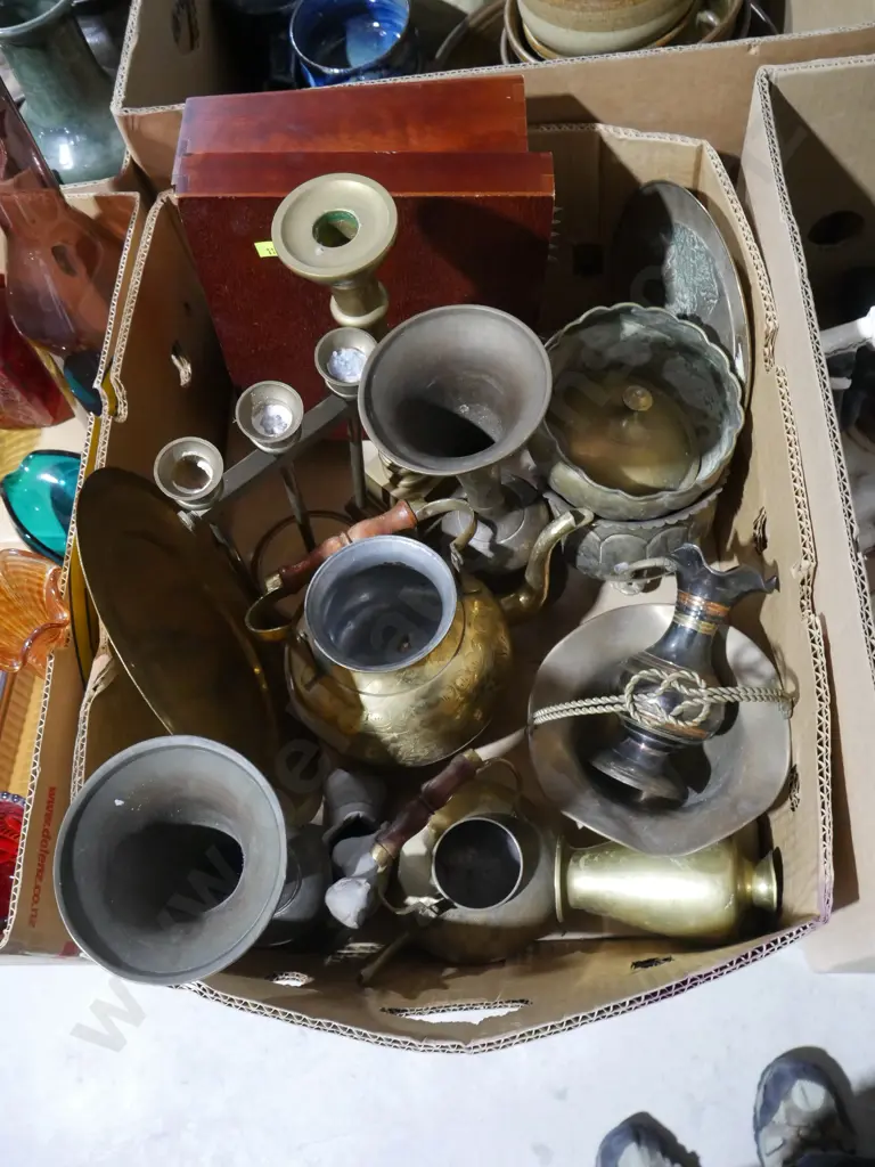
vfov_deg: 63.4
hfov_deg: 49.7
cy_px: 584
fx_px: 944
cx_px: 438
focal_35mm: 28
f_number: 5.6
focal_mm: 14
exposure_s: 1/60
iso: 2500
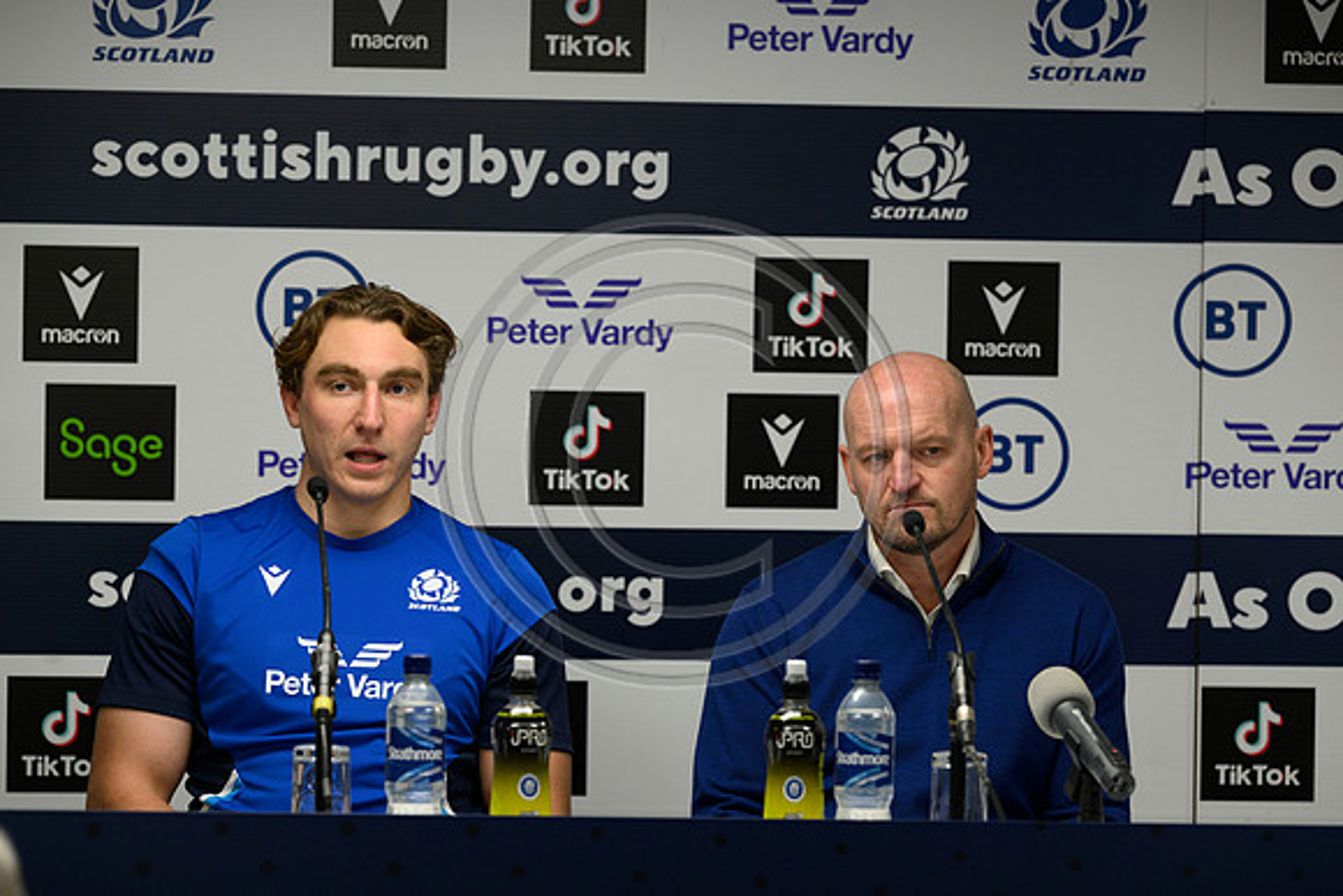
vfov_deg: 10.2
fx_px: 5037
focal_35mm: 135
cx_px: 672
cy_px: 448
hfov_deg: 15.2
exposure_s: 1/320
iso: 1600
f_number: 4.5
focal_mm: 135
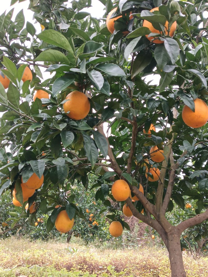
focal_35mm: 34
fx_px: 272
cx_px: 104
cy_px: 138
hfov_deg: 41.8
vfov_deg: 54.0
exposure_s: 1/100
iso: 100
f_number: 1.8
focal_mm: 3.61
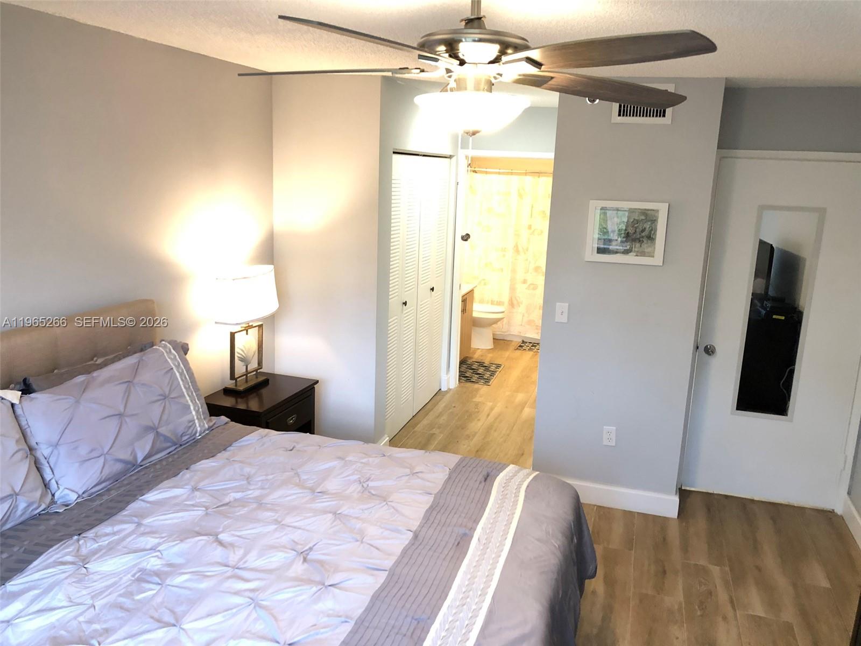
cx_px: 430
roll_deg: -2.3
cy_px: 323
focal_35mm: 28
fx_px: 696
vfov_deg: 49.7
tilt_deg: -12.7
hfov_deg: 63.4
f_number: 1.8
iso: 80
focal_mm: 4
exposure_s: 1/15
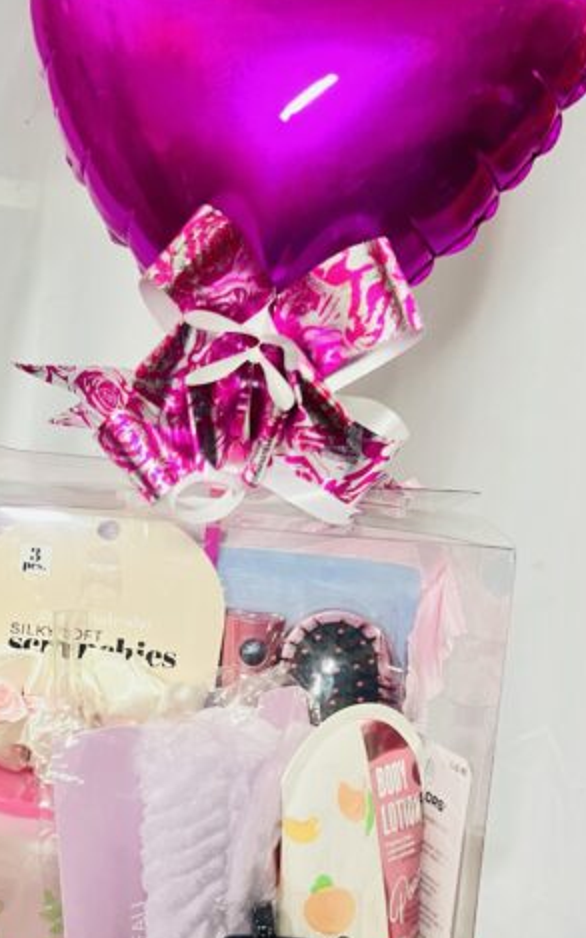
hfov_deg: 27.2
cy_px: 580
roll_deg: -3.4
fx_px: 1201
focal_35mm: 47
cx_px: 172
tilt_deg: -3.0
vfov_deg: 42.4
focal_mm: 5.7
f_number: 1.5
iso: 500
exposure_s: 1/60
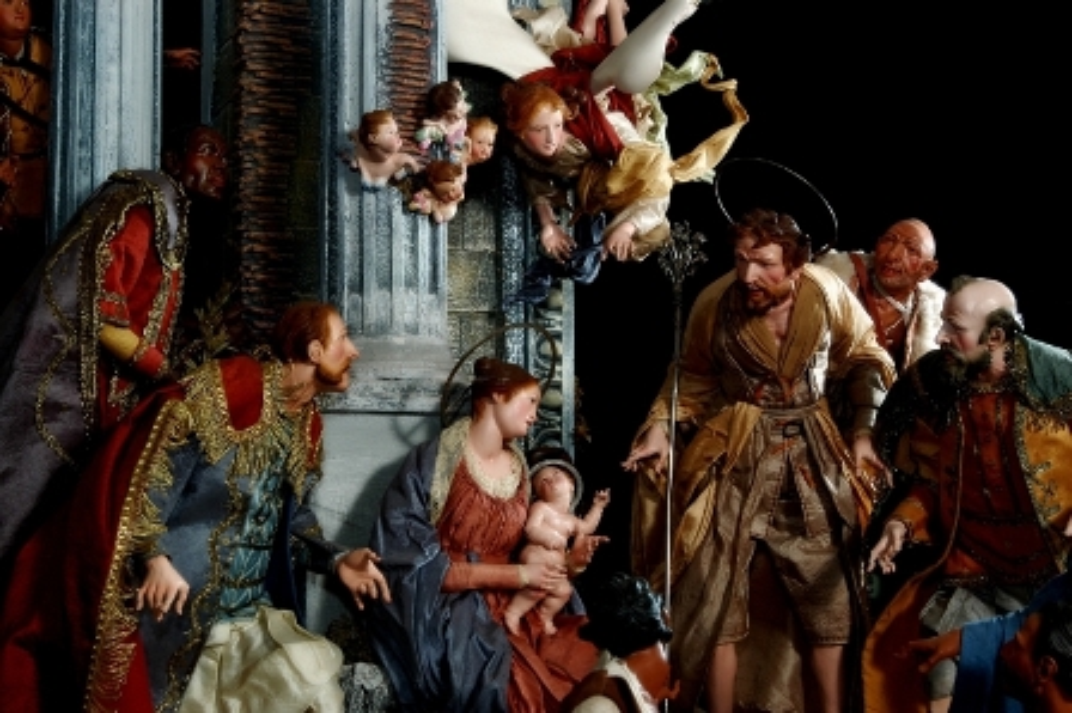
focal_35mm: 68
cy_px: 356
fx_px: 2008
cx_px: 536
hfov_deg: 29.9
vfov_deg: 20.1
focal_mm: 45
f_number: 11
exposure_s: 1/30
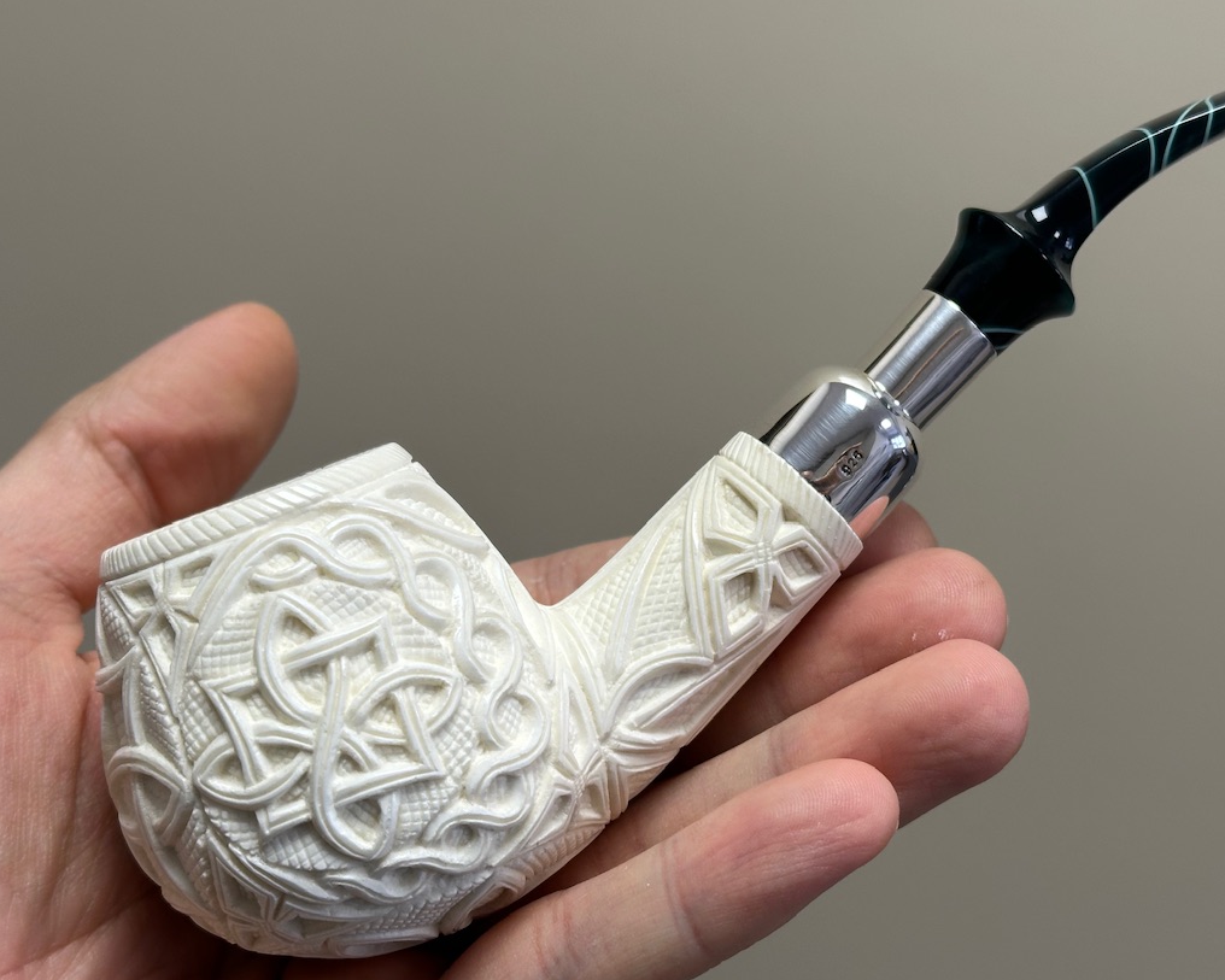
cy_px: 518
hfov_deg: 31.9
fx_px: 2139
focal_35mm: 59
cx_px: 693
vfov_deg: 25.8
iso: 64
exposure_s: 1/121
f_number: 1.78
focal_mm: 6.86
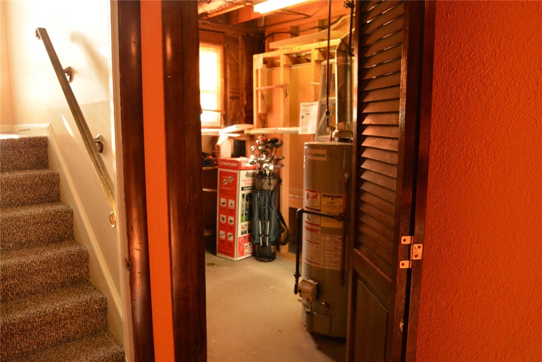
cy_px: 181
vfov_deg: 47.9
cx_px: 271
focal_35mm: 27
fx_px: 406
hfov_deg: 67.4
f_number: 5.6
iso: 3200
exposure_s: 1/60
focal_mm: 18
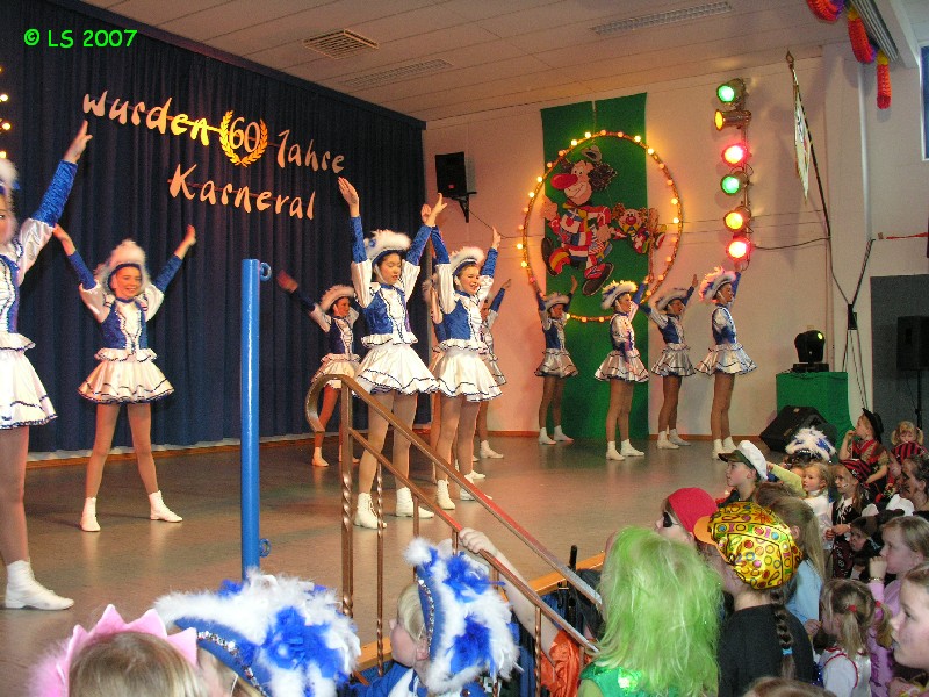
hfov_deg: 52.6
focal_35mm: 35
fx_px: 939
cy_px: 348
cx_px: 464
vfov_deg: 40.7
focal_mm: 8.9
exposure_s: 1/30
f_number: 4
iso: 200
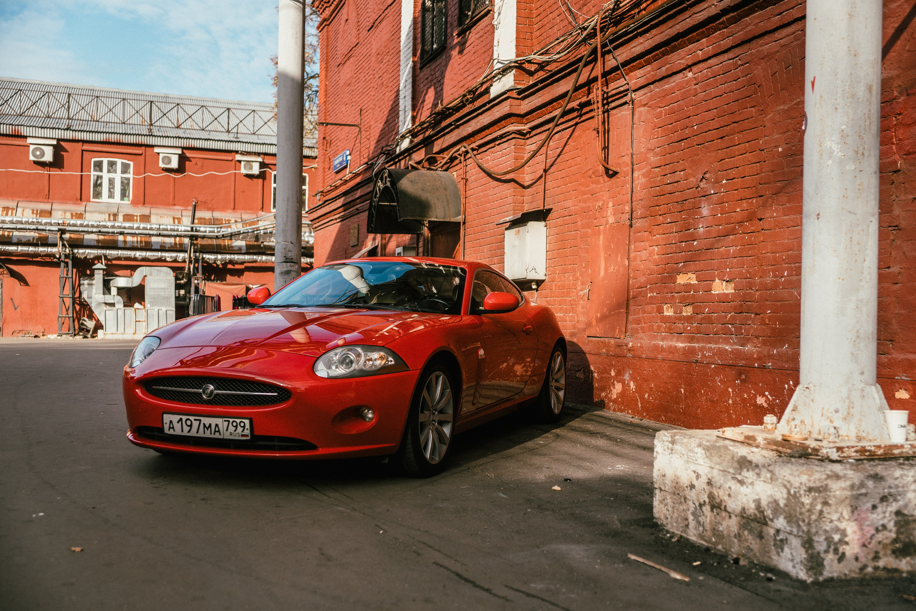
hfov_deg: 54.4
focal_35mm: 35
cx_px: 458
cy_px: 306
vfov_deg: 37.9
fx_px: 891
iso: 100
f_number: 2.8
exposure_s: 1/320
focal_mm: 35
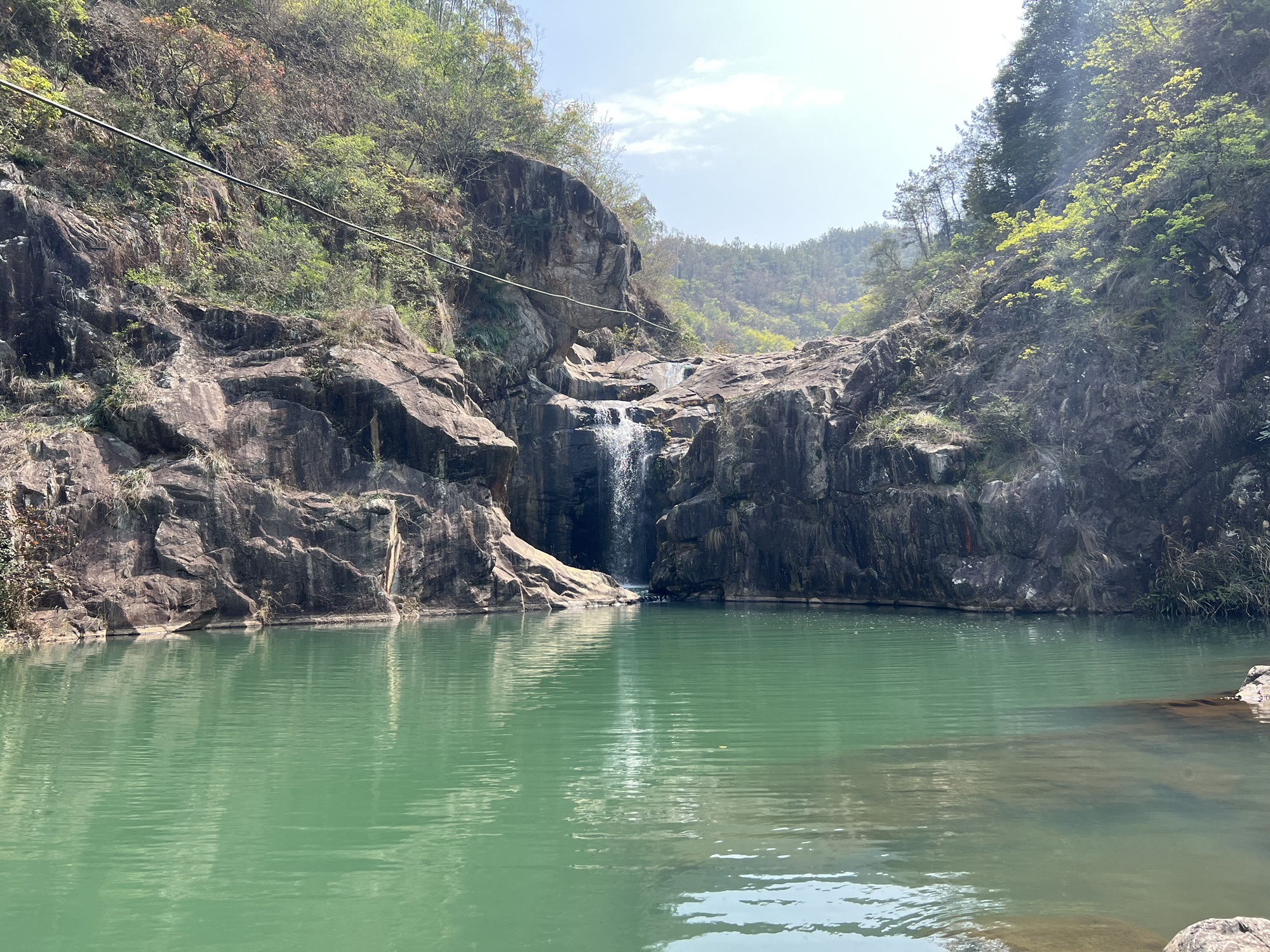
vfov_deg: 53.1
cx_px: 635
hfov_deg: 67.3
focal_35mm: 26
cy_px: 476
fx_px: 954
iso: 50
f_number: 1.5
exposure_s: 1/1135
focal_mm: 5.7
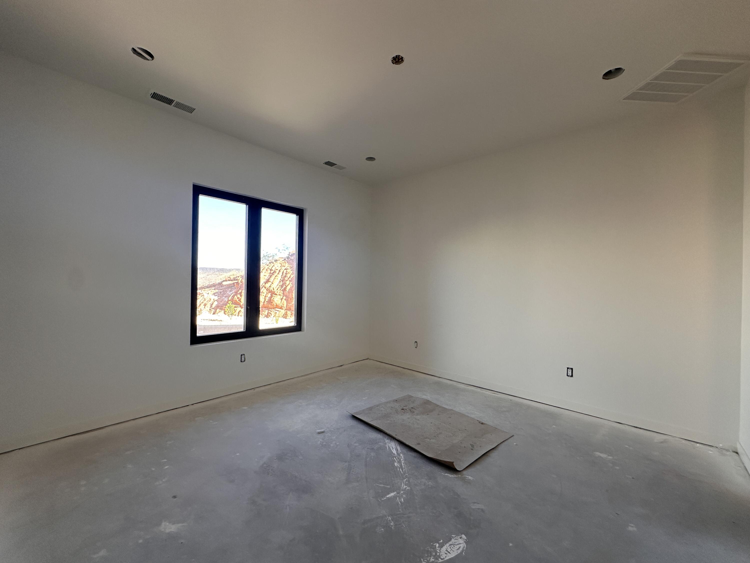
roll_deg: -1.5
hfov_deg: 102.1
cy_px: 282
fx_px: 303
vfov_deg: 85.7
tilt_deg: +1.9
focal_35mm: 14
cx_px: 375
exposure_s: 1/120
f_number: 2.2
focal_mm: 2.22
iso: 100
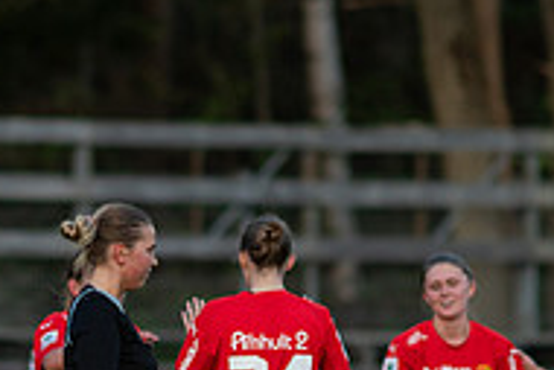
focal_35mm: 1376
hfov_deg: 1.5
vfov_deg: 1.0
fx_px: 21191
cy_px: 366
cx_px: 102
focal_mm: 300
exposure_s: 1/1000
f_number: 3.2
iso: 500
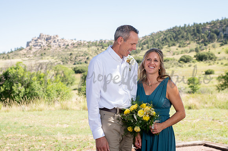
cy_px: 76
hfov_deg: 37.8
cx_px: 114
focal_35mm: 53
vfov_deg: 25.7
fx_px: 333
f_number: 5
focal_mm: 50
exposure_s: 1/200
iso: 100
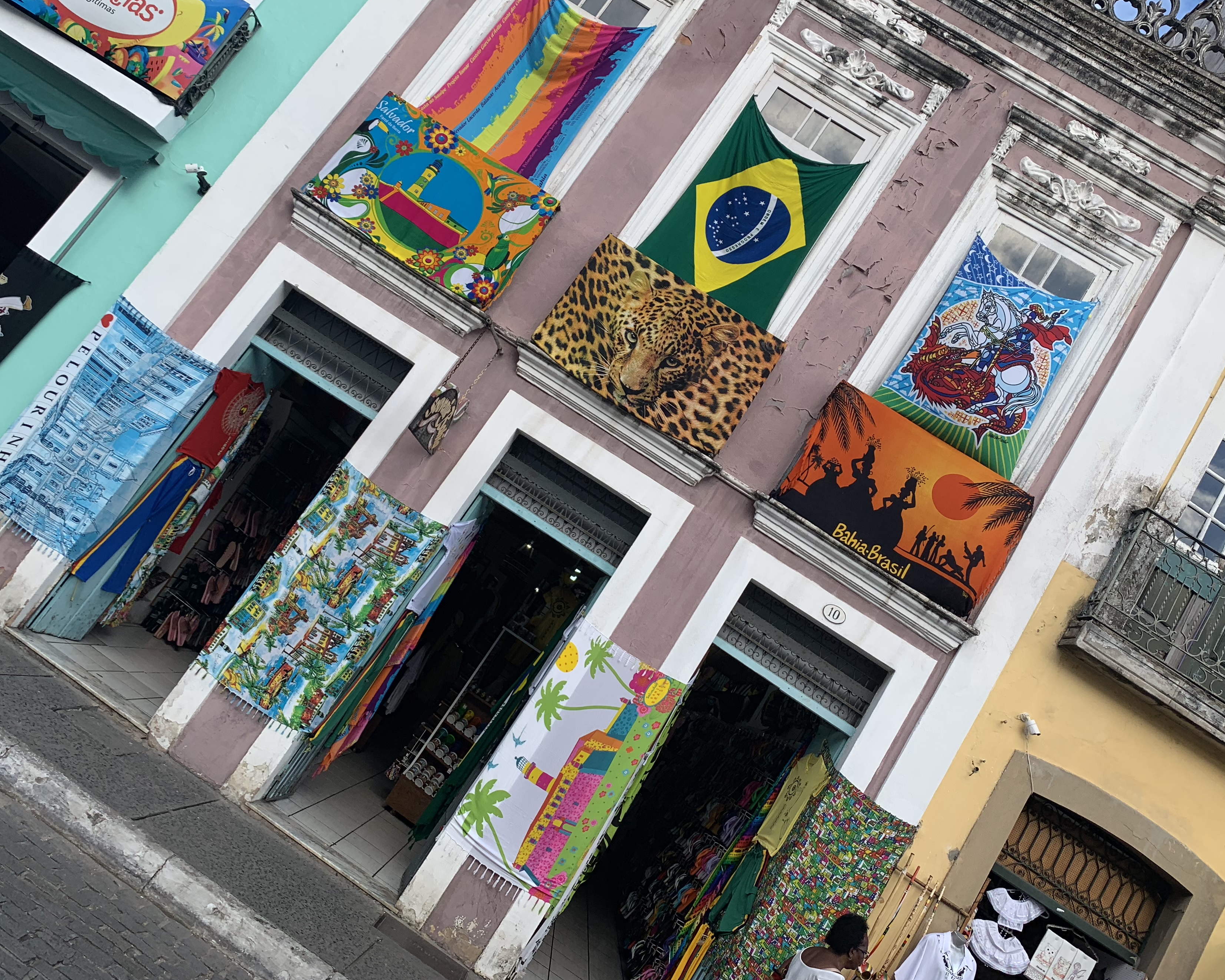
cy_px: 421
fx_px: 1124
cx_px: 647
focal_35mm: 31
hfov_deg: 57.1
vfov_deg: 47.0
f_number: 1.8
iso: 25
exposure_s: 1/620
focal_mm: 4.25
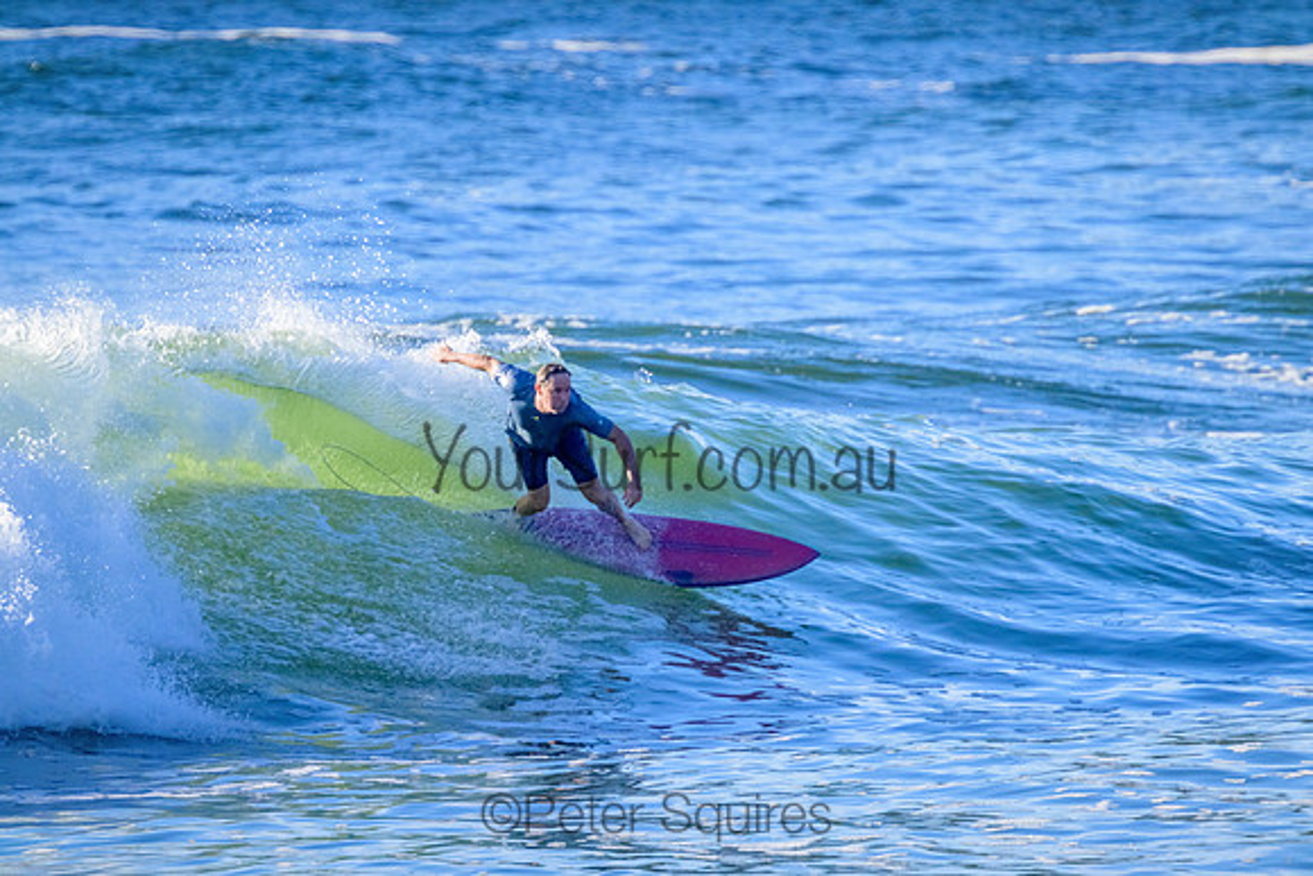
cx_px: 656
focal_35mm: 800
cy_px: 438
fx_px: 29183
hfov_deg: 2.6
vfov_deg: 1.7
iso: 2200
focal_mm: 800
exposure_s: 1/2000
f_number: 11
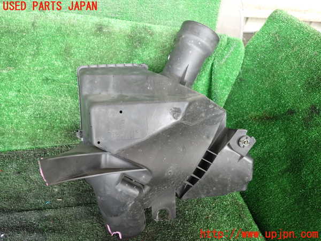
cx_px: 160
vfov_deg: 46.8
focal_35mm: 30
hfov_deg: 60.0
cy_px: 120
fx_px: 278
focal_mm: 5.4
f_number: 2.3
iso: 200
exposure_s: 1/60
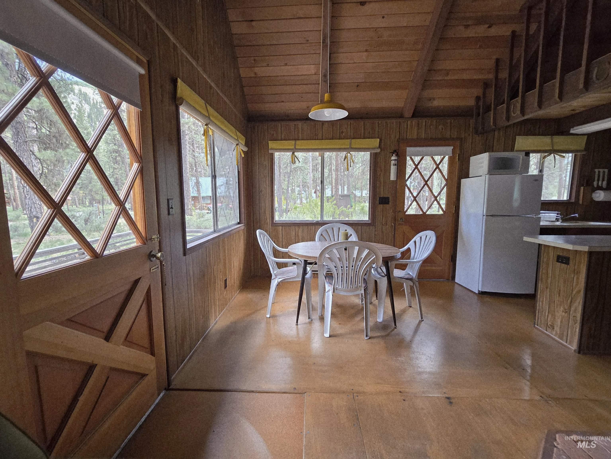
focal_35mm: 13
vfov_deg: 89.9
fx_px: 230
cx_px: 306
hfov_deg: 106.2
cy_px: 230
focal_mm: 2.2
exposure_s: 1/60.2
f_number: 2.2
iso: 160
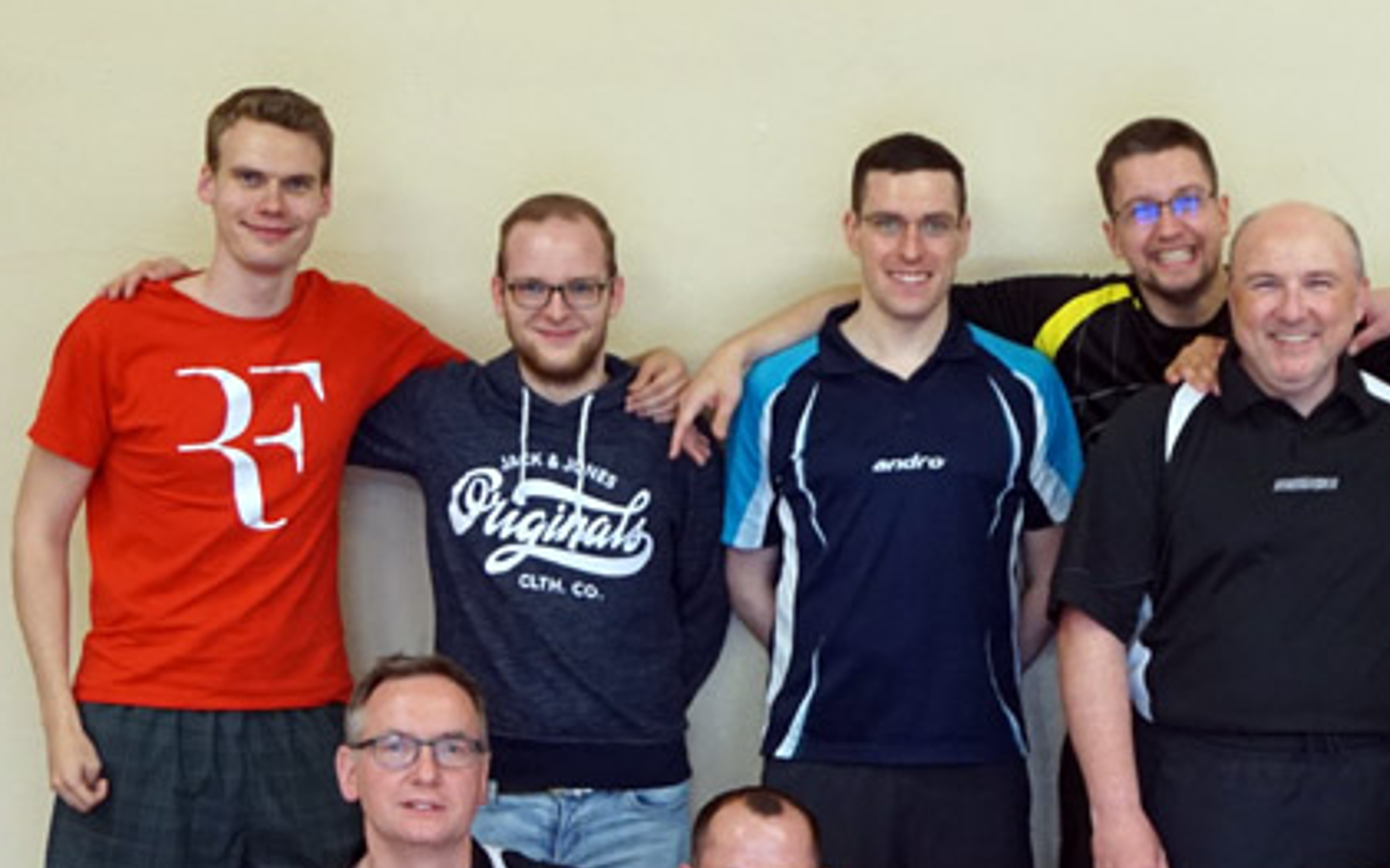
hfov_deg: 32.4
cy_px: 814
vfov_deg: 20.8
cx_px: 1142
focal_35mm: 61
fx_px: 2309
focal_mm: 21
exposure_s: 1/60
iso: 1250
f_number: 4
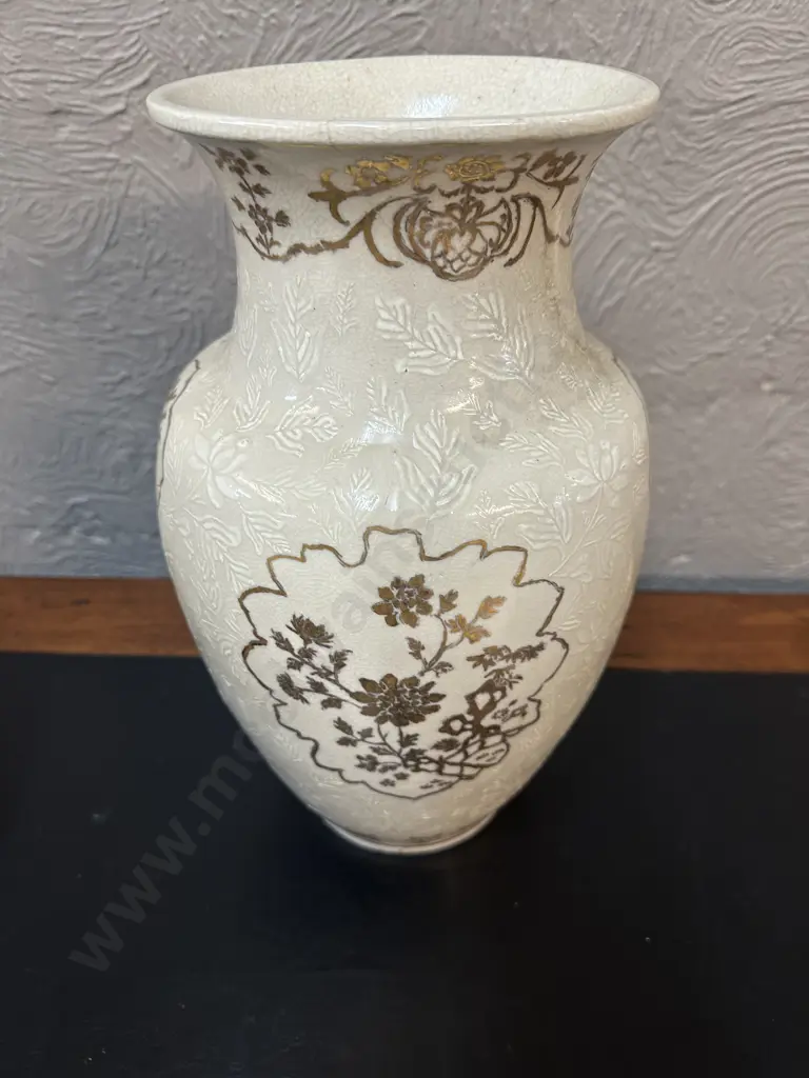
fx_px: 748
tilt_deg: -36.0
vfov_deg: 71.6
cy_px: 539
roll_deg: +1.3
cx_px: 404
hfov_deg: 56.8
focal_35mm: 24
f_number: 1.78
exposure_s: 1/50
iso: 160
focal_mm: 6.86
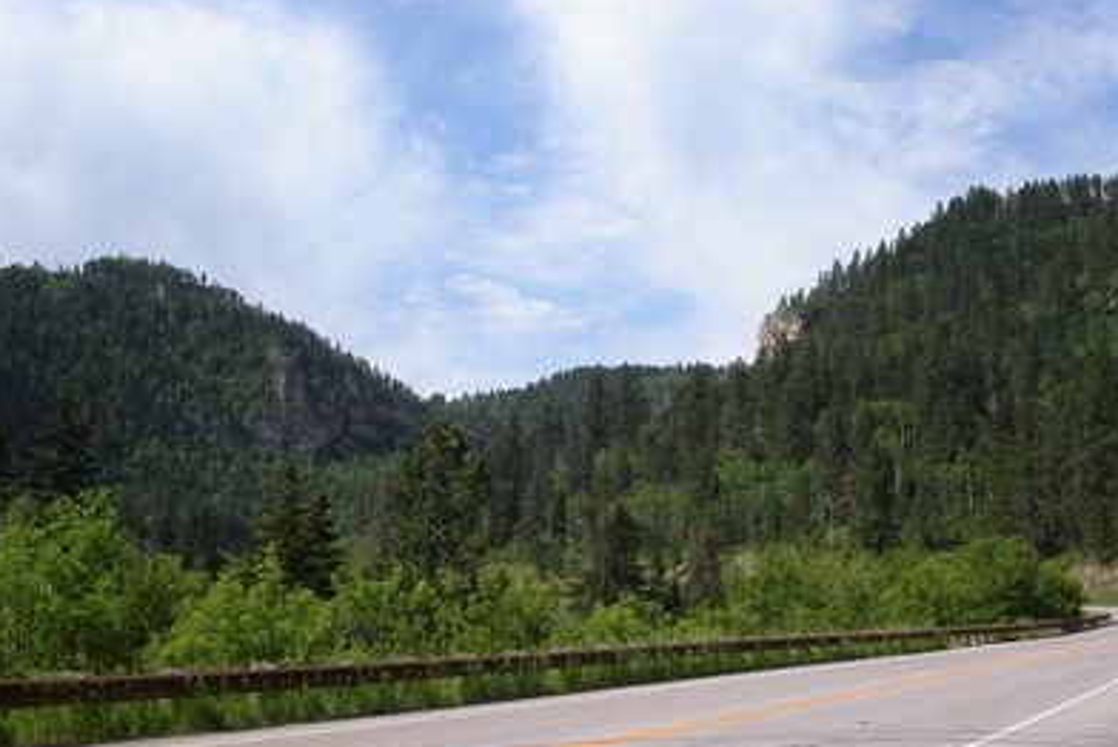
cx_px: 559
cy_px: 419
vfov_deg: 25.5
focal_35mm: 53
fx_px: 1647
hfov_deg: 37.5
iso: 100
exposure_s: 1/350
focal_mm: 10.3
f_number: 8
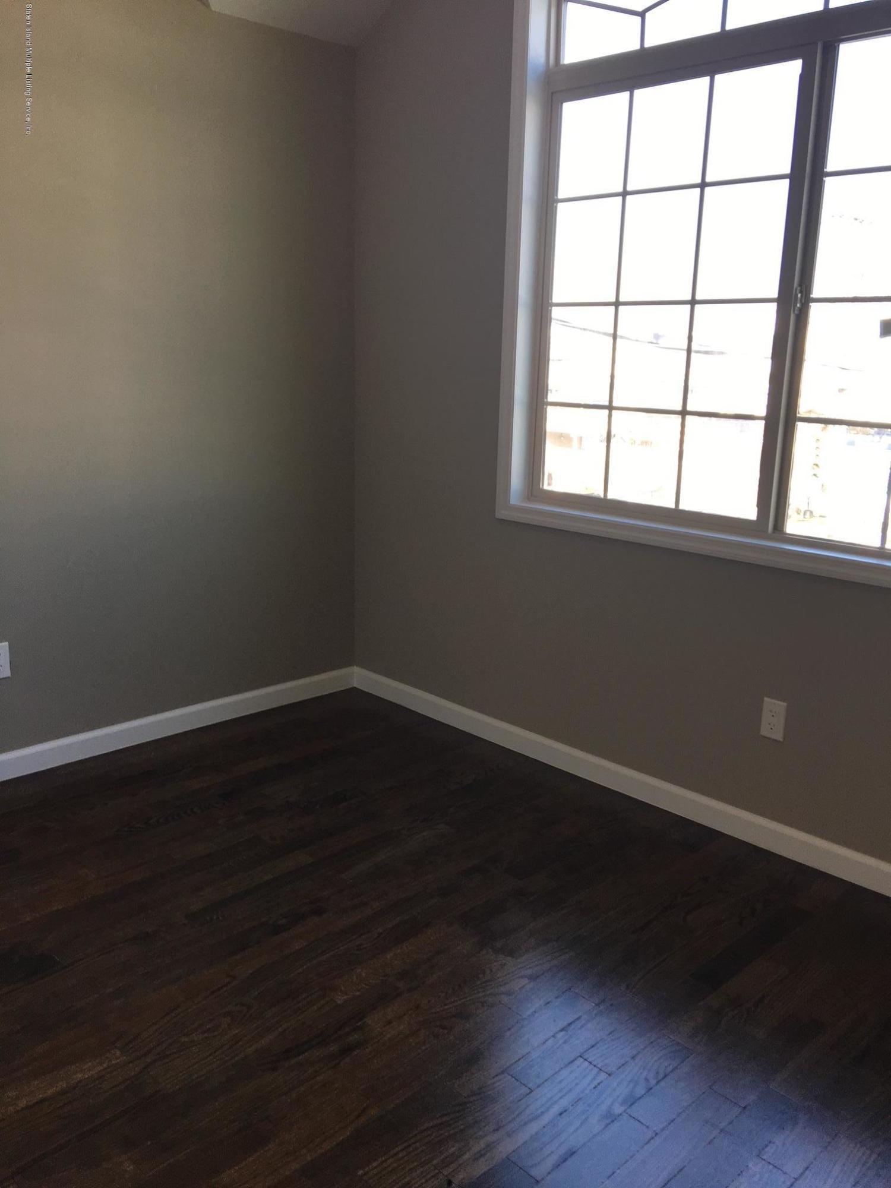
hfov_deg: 48.2
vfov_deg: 61.7
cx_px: 446
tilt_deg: -12.8
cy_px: 594
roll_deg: -0.5
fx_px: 995
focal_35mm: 29
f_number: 2.2
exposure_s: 1/120
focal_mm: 4.15
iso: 32
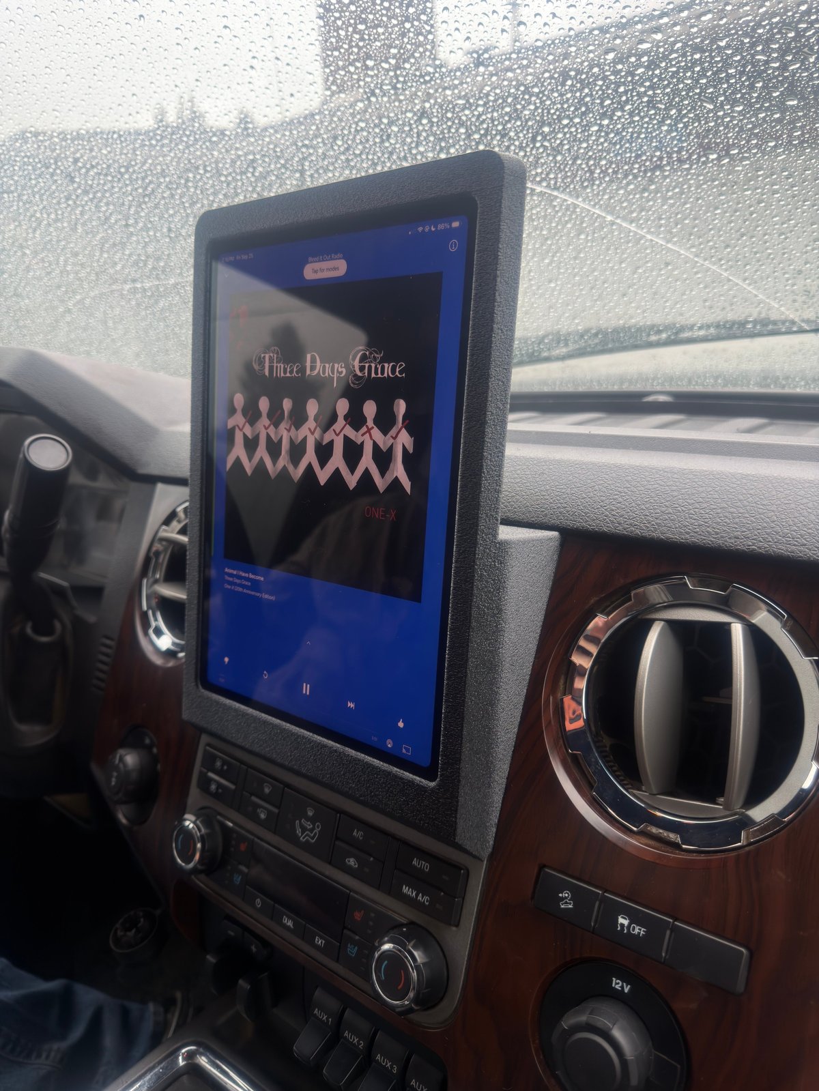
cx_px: 410
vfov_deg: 71.6
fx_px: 757
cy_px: 546
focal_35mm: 24
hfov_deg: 56.8
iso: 50
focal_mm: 6.76
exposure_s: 1/151
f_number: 1.78
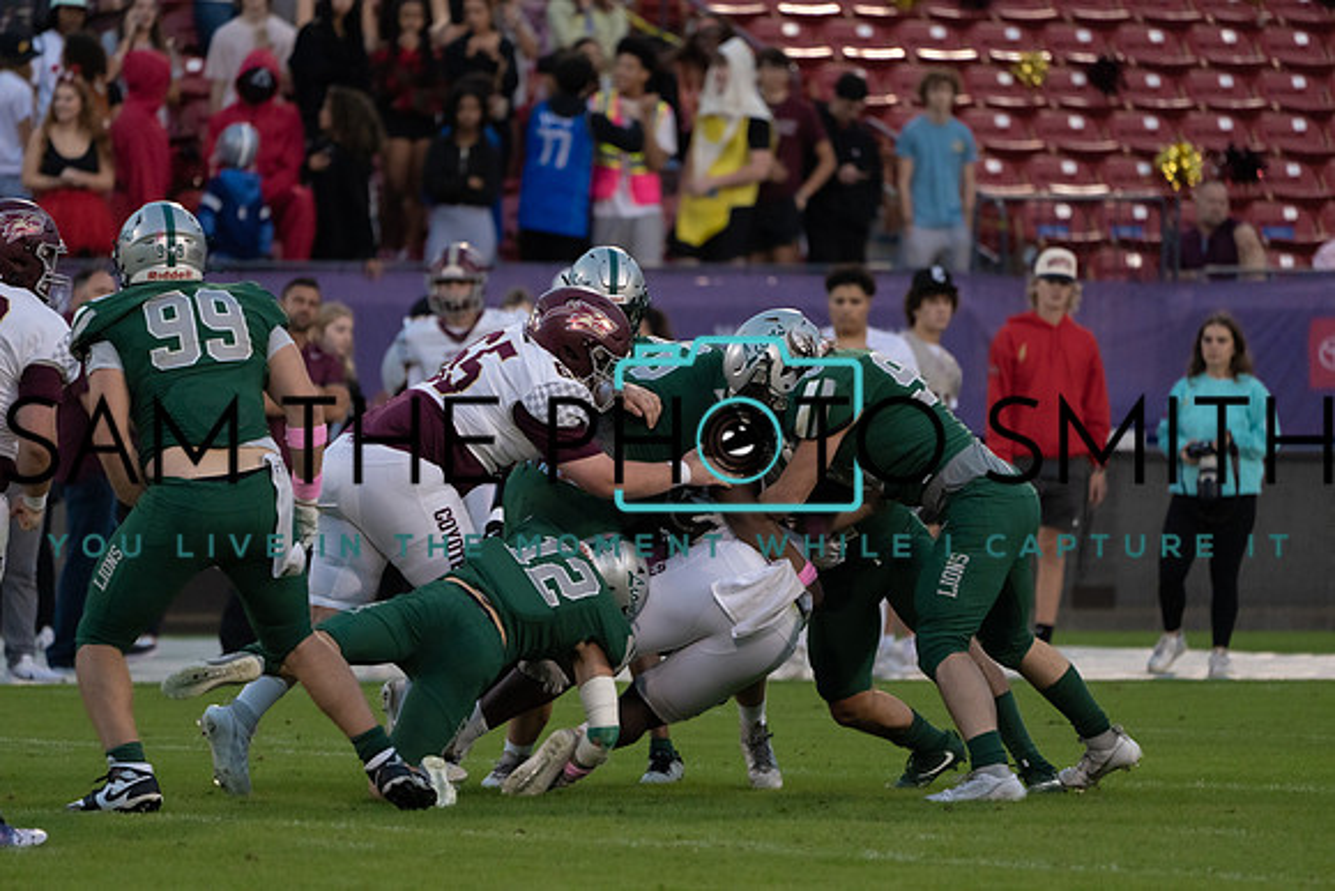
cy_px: 446
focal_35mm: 400
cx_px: 668
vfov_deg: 3.4
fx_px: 14836
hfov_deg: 5.2
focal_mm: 400
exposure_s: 1/1250
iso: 4000
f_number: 5.6
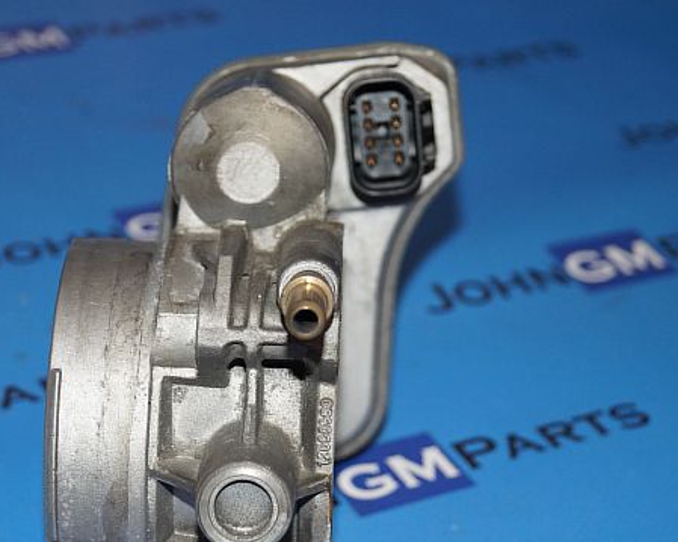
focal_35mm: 88
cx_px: 260
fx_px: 1762
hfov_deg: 21.7
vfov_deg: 17.4
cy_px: 398
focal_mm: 35
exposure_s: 1/100
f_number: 5
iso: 500
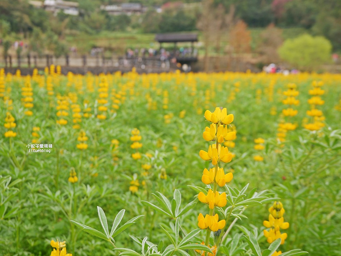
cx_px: 170
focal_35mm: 34
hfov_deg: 53.9
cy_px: 128
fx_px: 335
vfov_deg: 41.8
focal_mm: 17
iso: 200
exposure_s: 1/250
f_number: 4
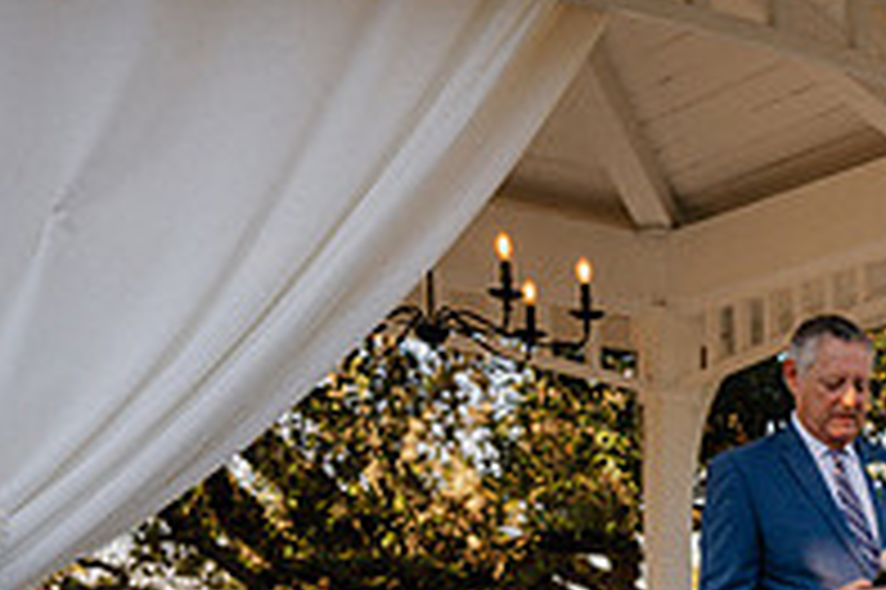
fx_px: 1992
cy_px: 804
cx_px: 1286
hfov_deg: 21.5
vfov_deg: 15.8
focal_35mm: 81
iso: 200
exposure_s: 1/1000
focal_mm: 27.5
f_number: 2.8
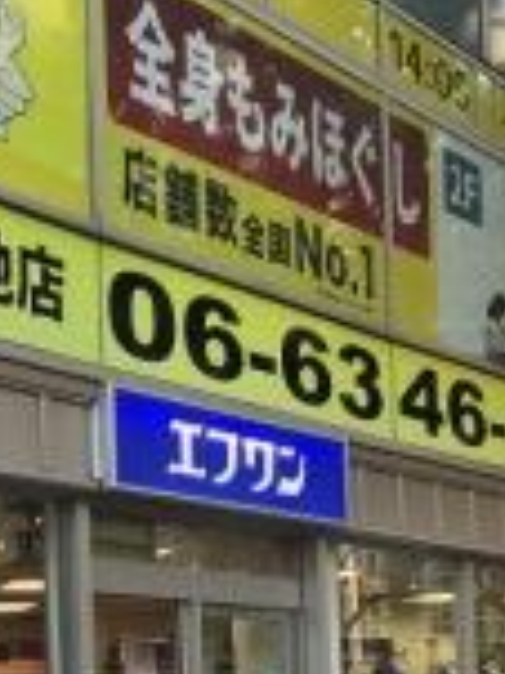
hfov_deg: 15.9
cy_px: 696
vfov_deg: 20.5
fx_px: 1792
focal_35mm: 92
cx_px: 80
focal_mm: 3.3
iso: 64
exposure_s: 1/120
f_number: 2.4
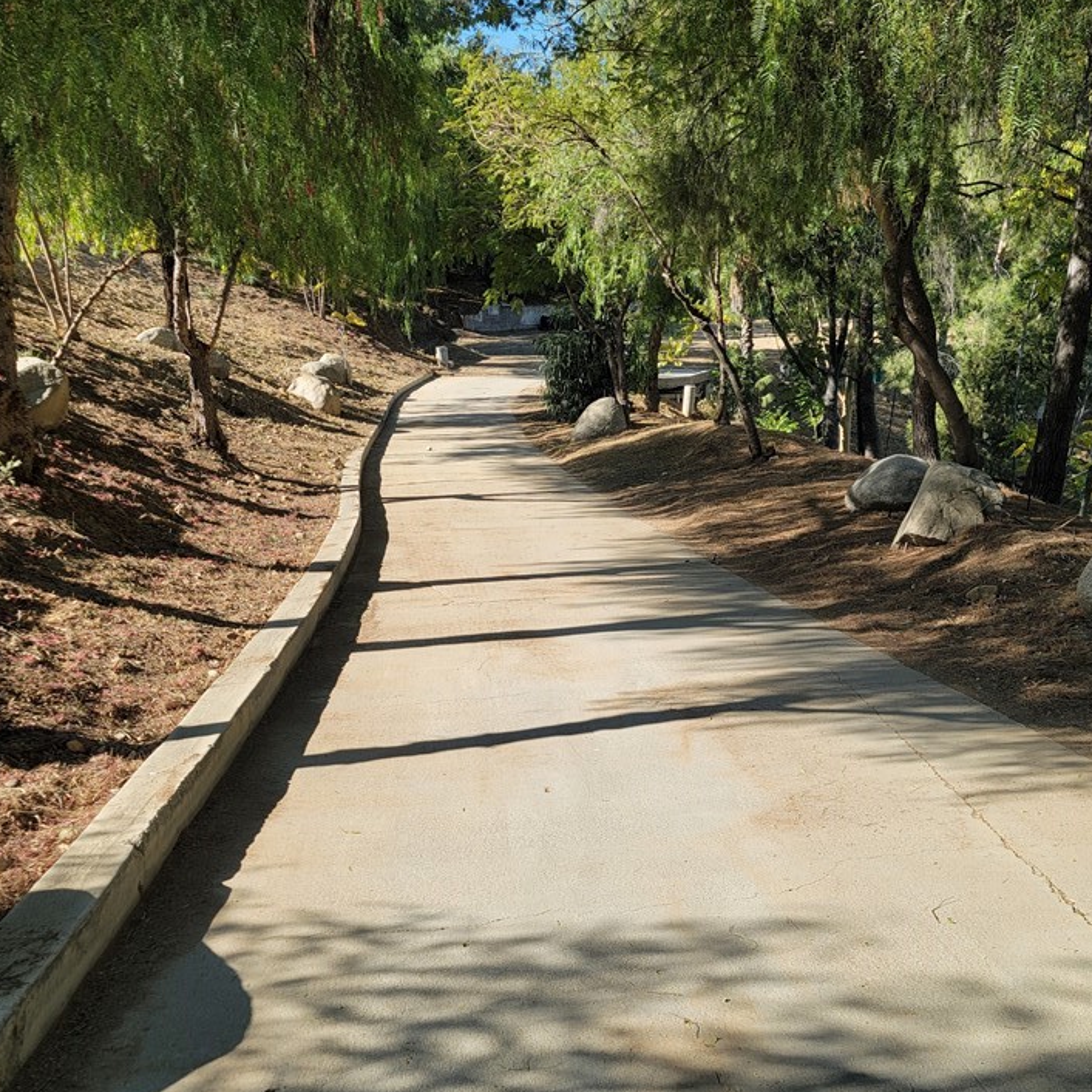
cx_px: 582
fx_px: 1142
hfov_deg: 51.1
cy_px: 584
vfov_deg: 51.1
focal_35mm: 32
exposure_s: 1/574
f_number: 1.8
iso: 20
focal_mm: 7
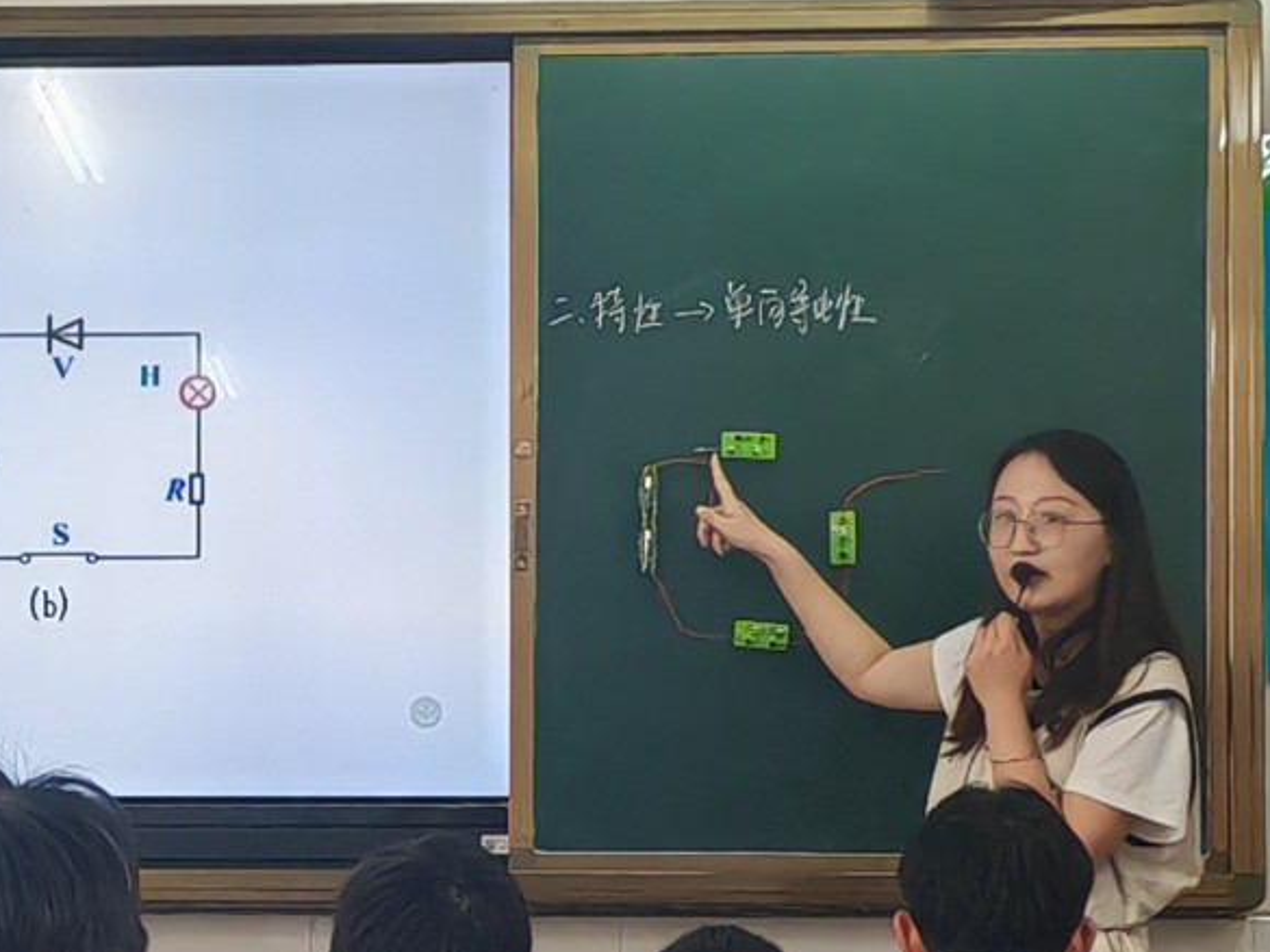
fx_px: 5321
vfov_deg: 10.2
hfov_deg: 13.5
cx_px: 158
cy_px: 690
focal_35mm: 145
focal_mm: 5.52
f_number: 1.9
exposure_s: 1/100
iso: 250
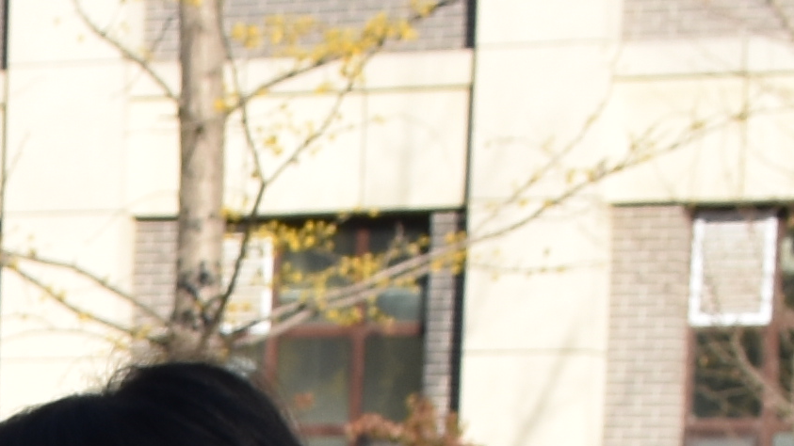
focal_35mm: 246
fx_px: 5179
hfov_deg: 8.3
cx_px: -852
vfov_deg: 4.5
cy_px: 1761
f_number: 8
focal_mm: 22
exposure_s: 1/250
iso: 160
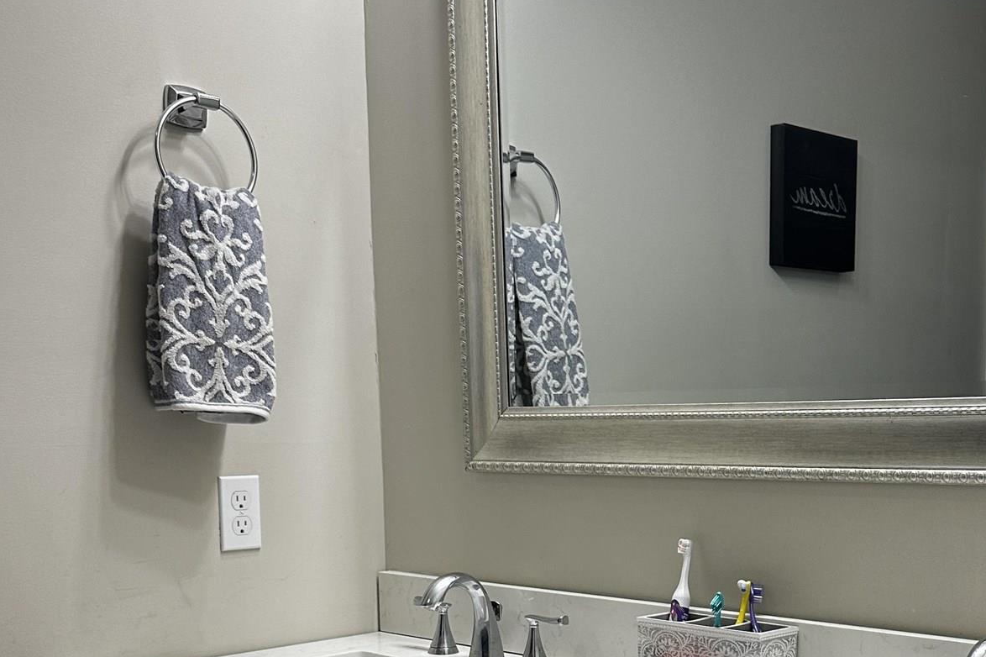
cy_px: 570
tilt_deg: -6.6
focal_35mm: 49
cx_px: 617
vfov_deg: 26.7
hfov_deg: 40.1
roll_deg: -0.1
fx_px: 1342
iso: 125
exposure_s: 1/120
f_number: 1.78
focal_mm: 6.86
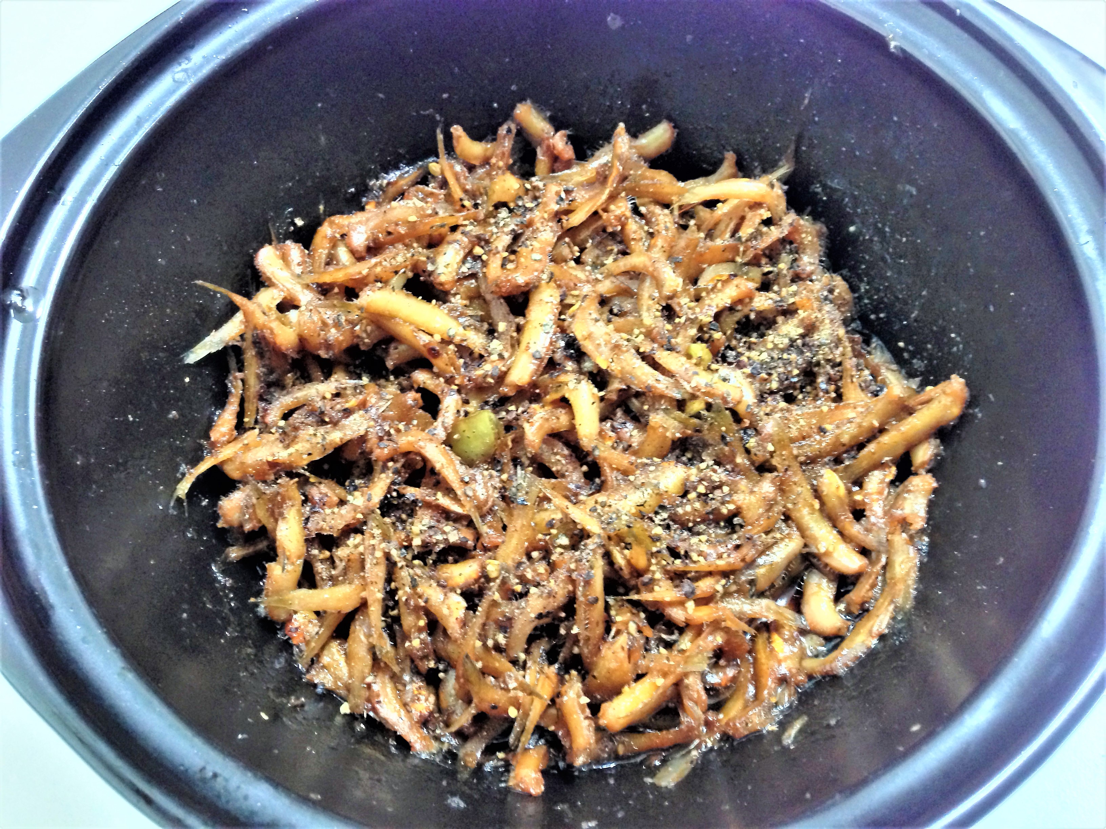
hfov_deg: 55.4
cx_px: 553
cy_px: 414
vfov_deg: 42.9
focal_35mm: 33
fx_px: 1054
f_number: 2.4
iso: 250
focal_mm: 4.12
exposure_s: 1/20
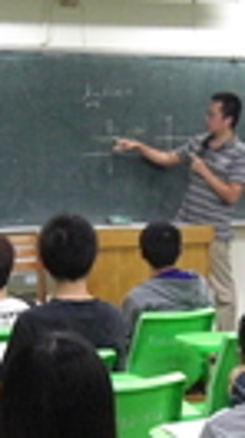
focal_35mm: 110
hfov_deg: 10.9
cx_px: 238
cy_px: 320
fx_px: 1274
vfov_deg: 19.4
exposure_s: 1/125
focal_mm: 7.9
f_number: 2.8
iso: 800
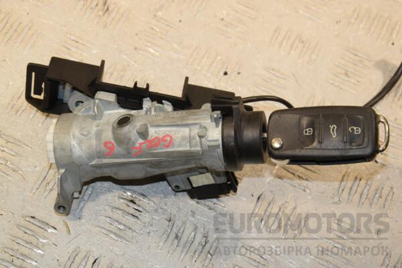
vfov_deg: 14.7
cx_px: 201
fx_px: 1038
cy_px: 134
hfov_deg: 21.9
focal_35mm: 93
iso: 800
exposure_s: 1/200
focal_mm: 62
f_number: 8
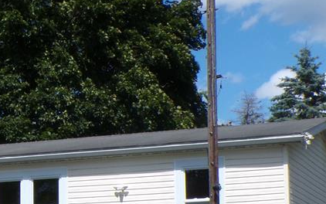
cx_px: 5
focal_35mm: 108
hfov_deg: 18.8
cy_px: 193
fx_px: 960
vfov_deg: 12.0
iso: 100
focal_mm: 7.6
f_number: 8.9
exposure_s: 1/200
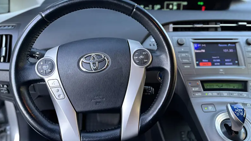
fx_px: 193
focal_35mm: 29
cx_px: 127
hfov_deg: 66.0
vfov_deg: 40.1
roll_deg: -1.5
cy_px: 61
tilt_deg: -21.5
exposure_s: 1/60
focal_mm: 5.1
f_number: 1.6
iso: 125
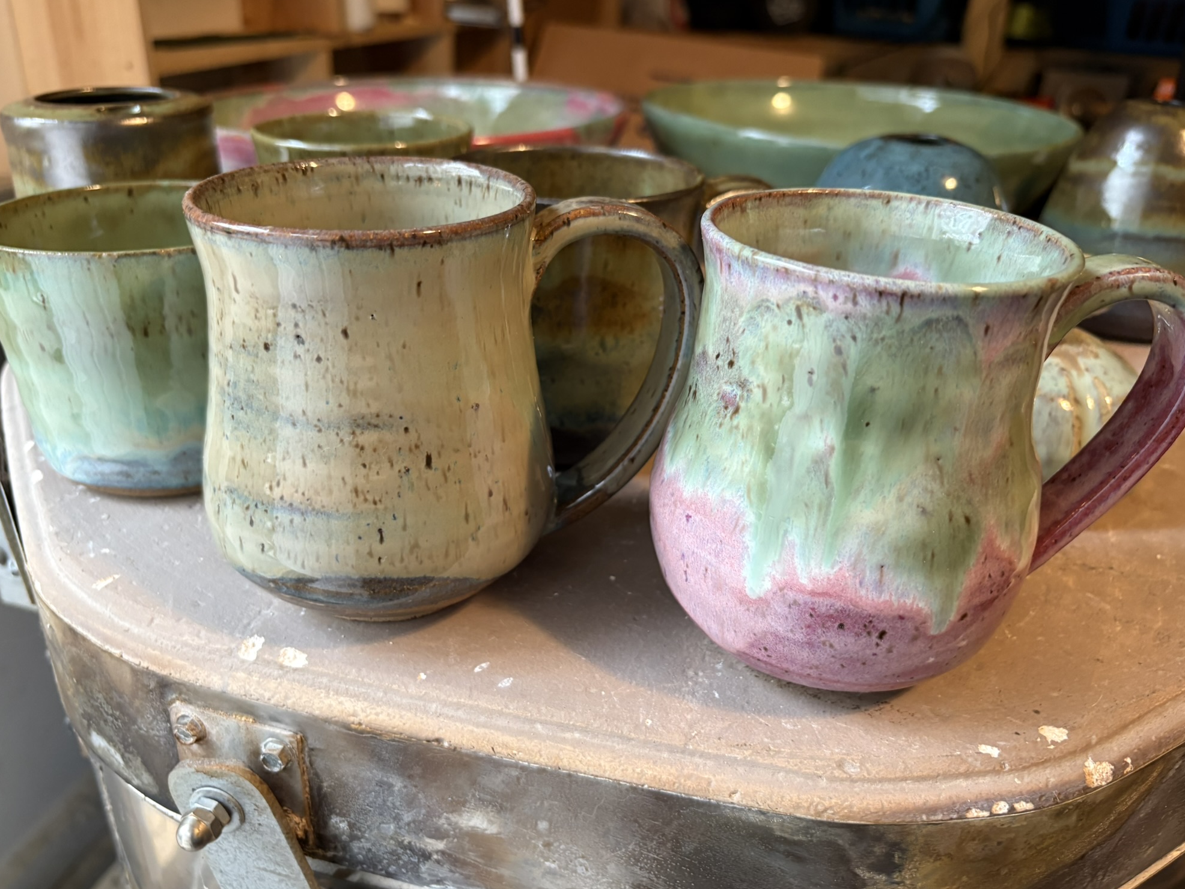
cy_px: 451
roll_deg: -1.4
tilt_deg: -26.7
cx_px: 571
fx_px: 924
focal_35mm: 27
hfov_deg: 65.3
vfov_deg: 51.4
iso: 250
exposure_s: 1/60
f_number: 1.6
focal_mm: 5.96
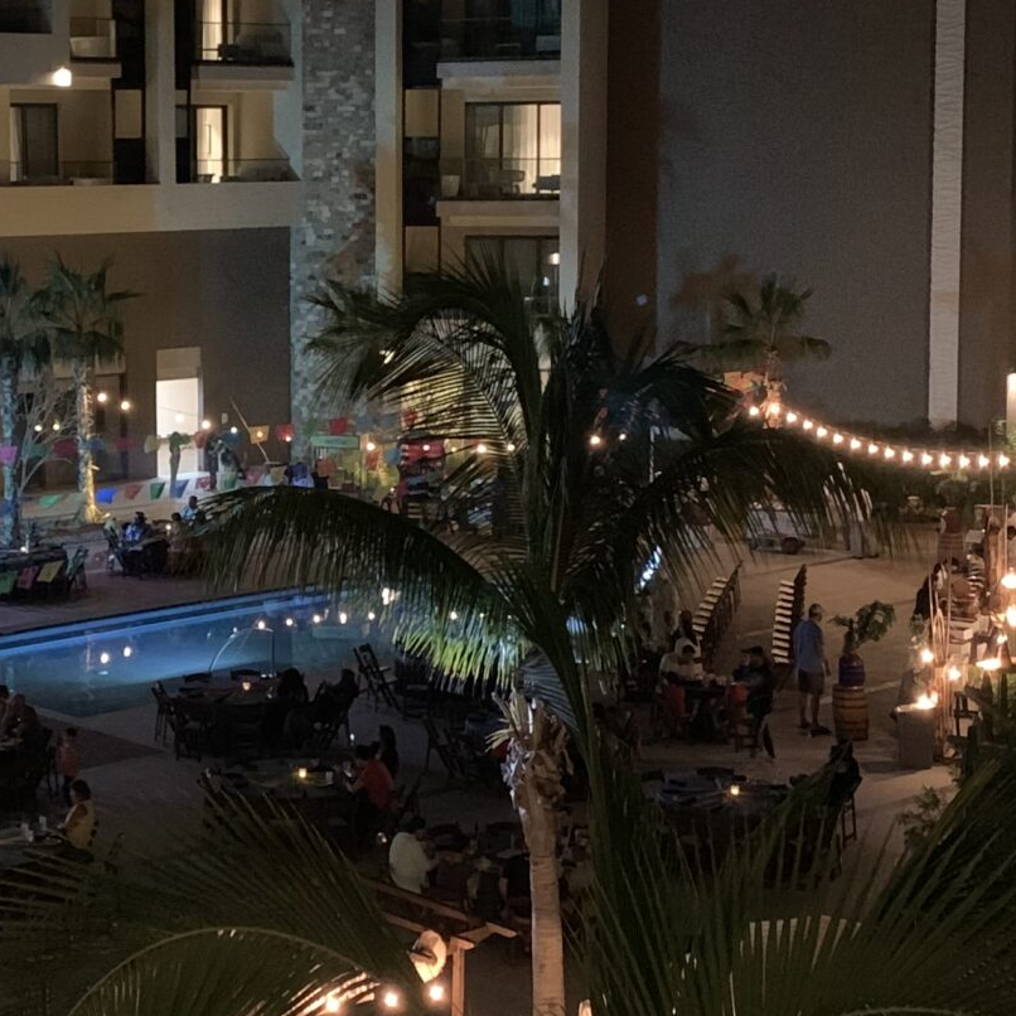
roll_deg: +0.8
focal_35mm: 73
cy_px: 373
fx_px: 2424
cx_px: 267
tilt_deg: -5.4
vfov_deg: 23.6
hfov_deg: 23.5
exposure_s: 1/15
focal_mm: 4.25
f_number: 1.8
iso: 1000
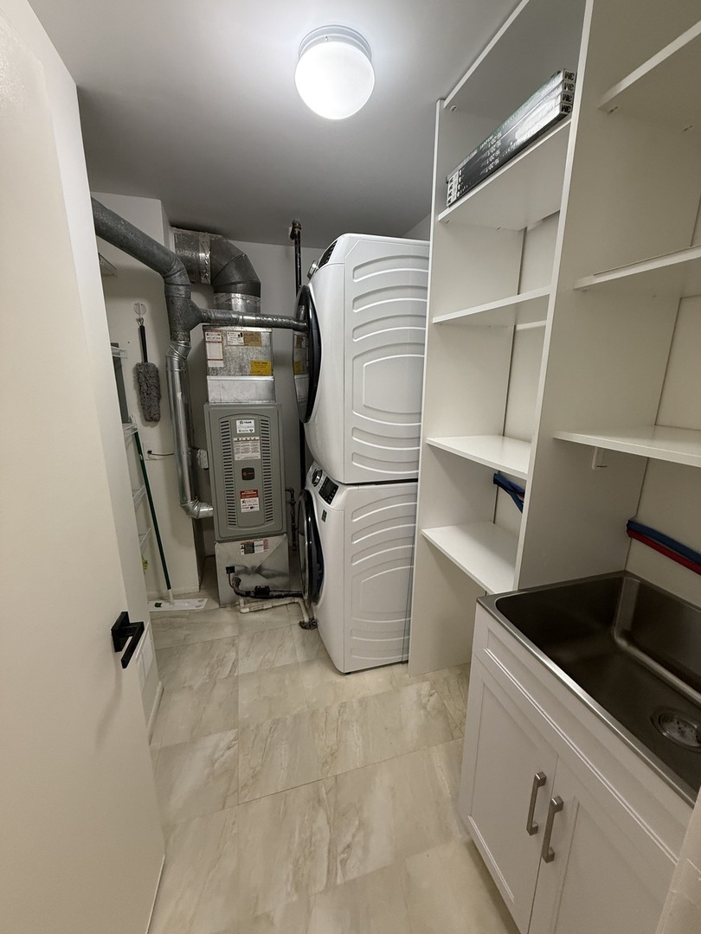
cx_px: 350
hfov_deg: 85.7
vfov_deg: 102.1
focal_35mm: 14
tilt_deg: -13.3
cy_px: 467
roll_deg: -1.0
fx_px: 378
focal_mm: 2.22
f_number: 2.2
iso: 320
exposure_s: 1/60
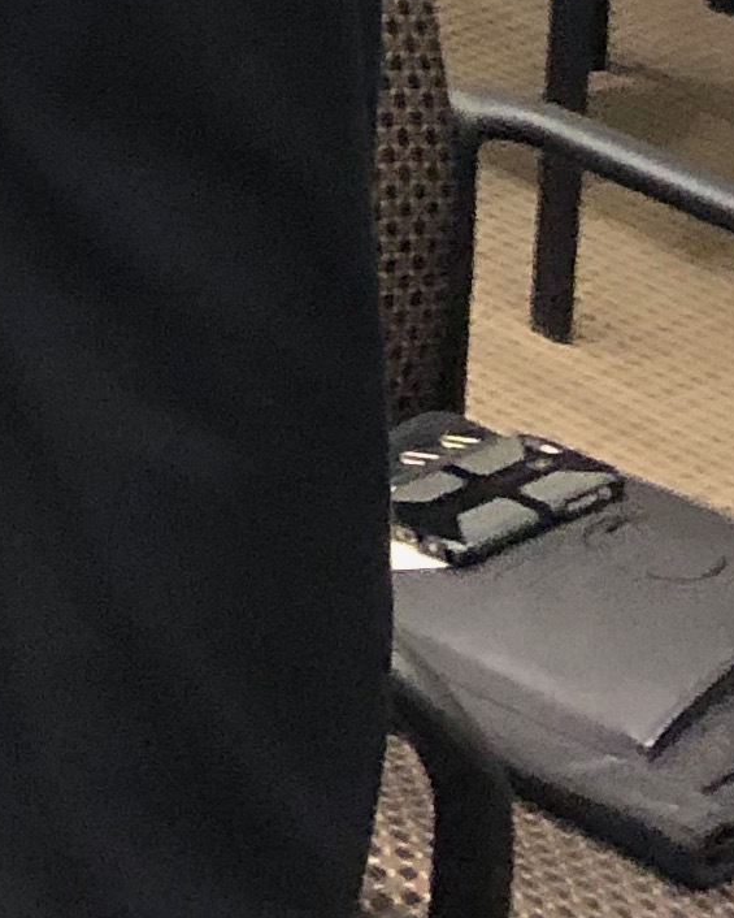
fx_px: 4235
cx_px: -1087
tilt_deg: -3.0
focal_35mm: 156
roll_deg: -2.3
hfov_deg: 8.9
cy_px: -1452
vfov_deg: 10.3
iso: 100
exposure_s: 1/15
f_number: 1.8
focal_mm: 3.99
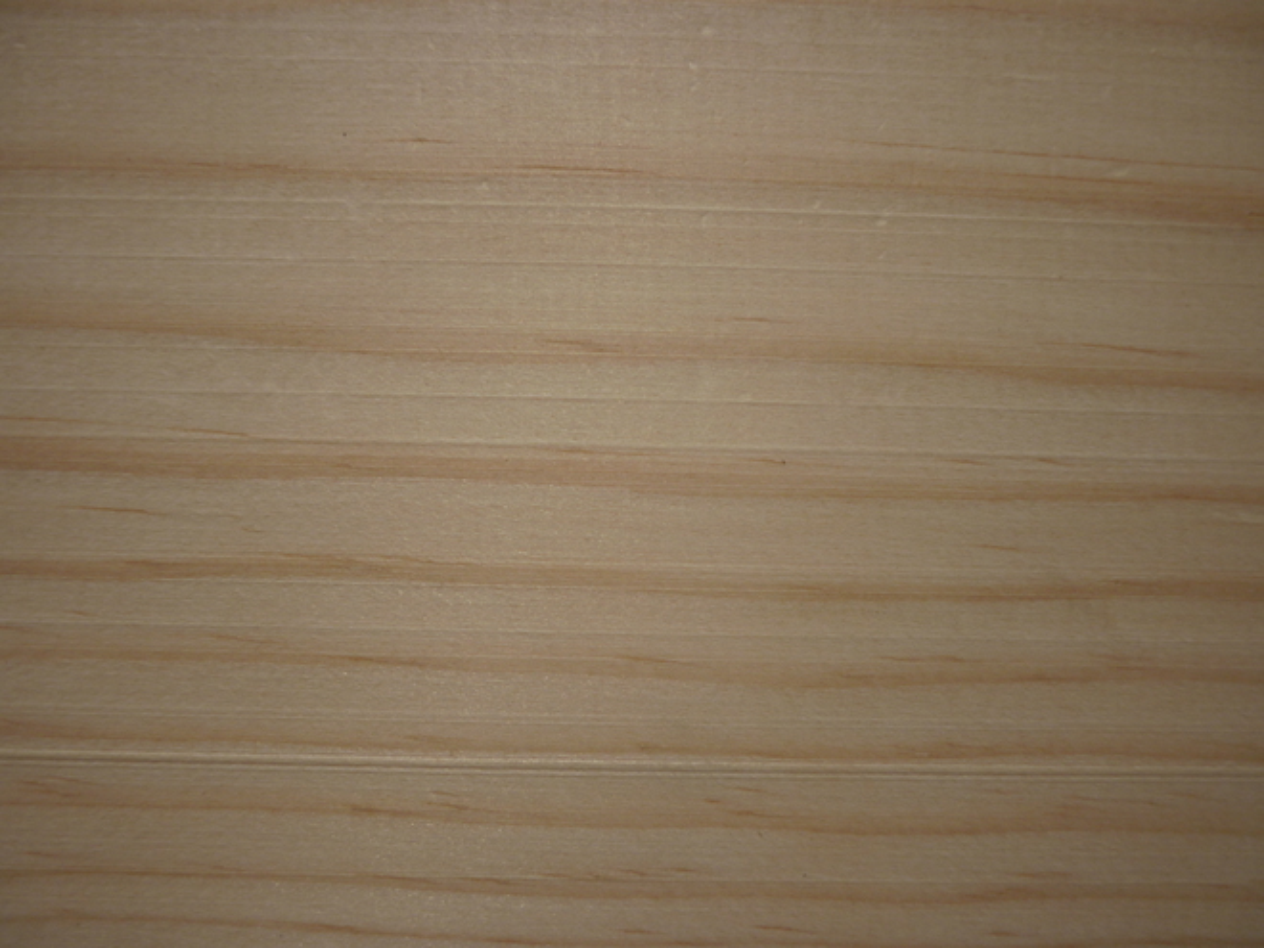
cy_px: 474
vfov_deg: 42.9
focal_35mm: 33
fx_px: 1205
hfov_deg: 55.4
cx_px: 632
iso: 80
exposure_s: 1/500
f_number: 8
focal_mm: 5.5
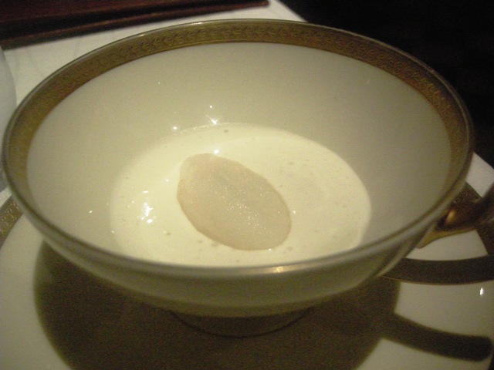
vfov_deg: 39.7
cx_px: 247
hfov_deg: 51.4
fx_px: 514
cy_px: 185
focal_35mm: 36
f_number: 2.7
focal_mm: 7.5
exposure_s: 1/101
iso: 1600
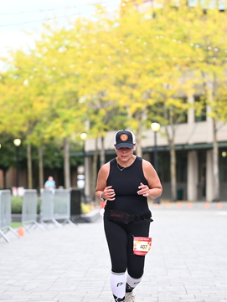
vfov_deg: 12.3
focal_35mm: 161
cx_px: 126
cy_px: 167
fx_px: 1407
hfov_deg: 9.2
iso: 640
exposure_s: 1/1000
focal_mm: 110
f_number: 2.8
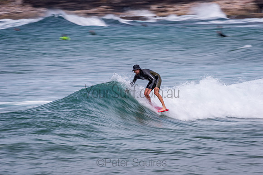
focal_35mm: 500
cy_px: 88
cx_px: 132
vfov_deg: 2.8
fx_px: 3653
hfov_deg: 4.1
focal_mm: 500
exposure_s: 1/20
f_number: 18
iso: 64
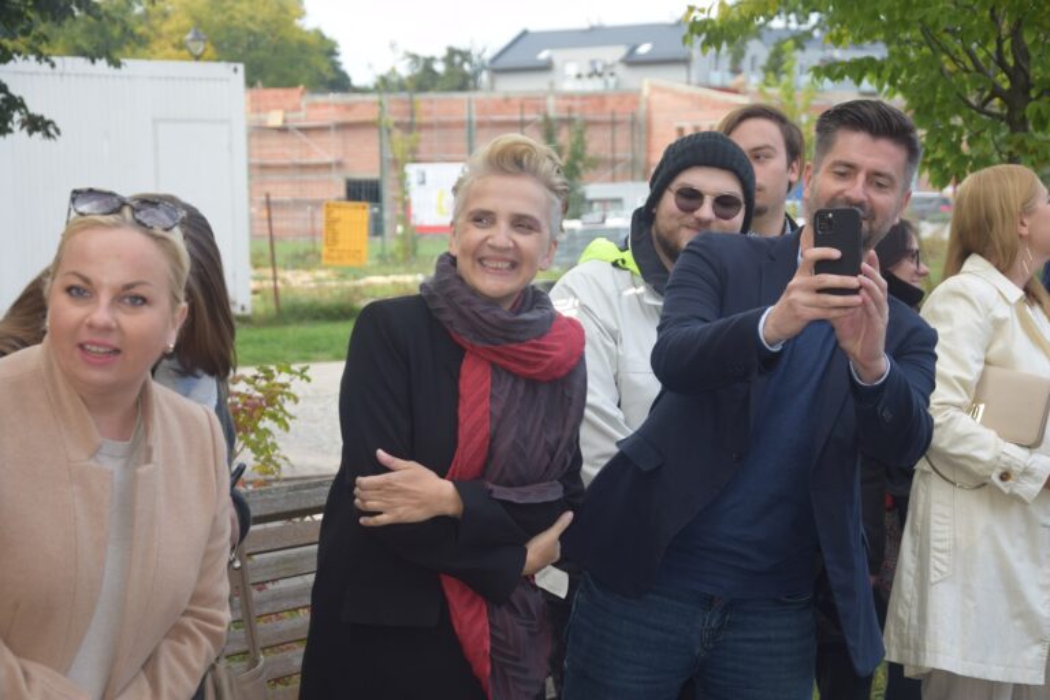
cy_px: 350
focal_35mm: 93
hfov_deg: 21.9
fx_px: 2712
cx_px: 525
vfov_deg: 14.7
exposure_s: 1/125
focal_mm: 62
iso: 200
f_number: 5.6
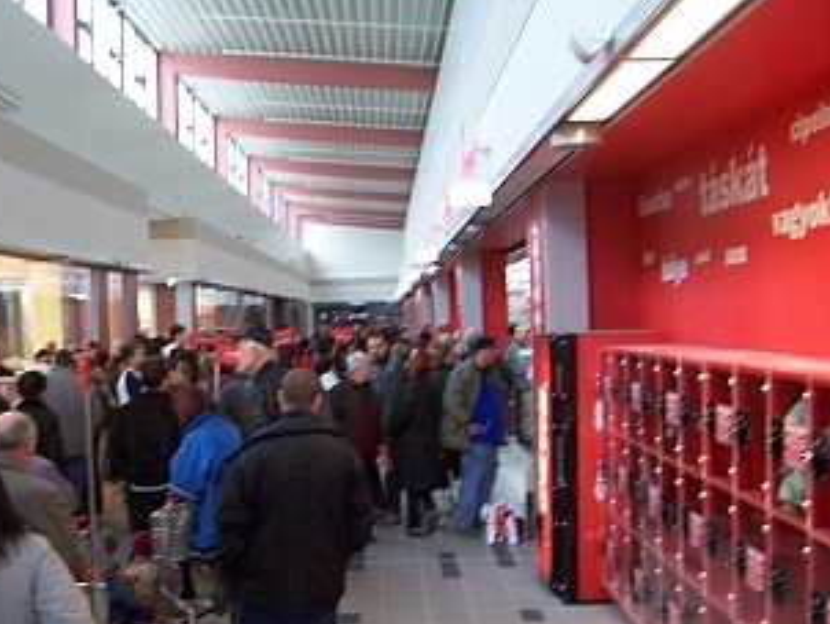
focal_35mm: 45
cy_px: 344
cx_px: 289
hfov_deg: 41.6
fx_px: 1080
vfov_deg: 32.2
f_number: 2.7
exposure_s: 1/30
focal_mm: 5.6
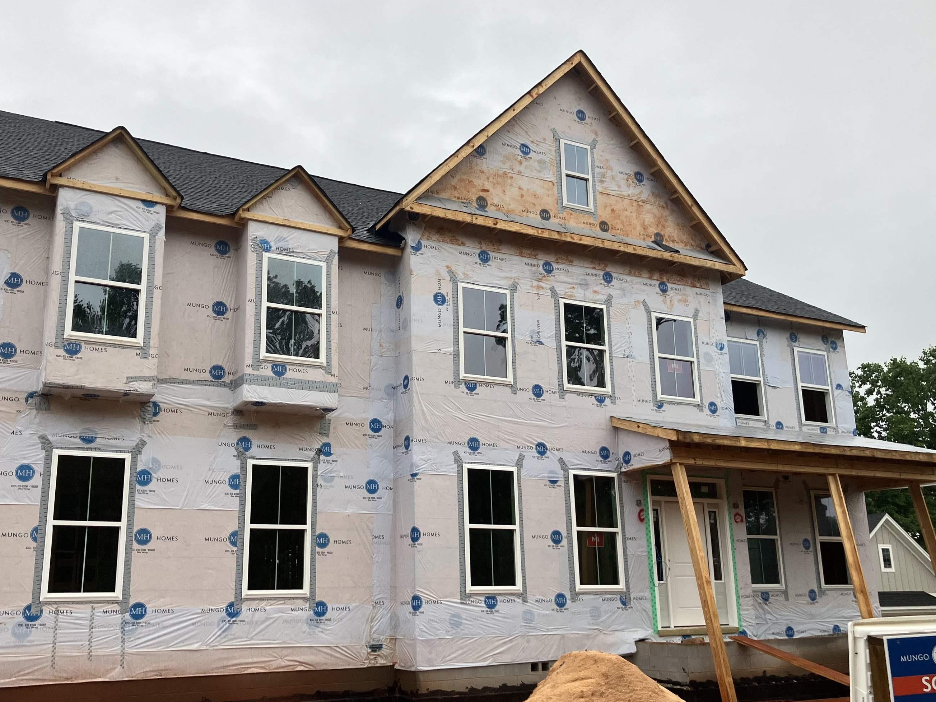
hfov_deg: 55.3
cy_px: 387
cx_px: 423
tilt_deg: +12.6
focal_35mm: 33
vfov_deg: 42.9
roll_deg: -0.5
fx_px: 892
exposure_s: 1/121
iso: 80
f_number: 1.8
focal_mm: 3.99
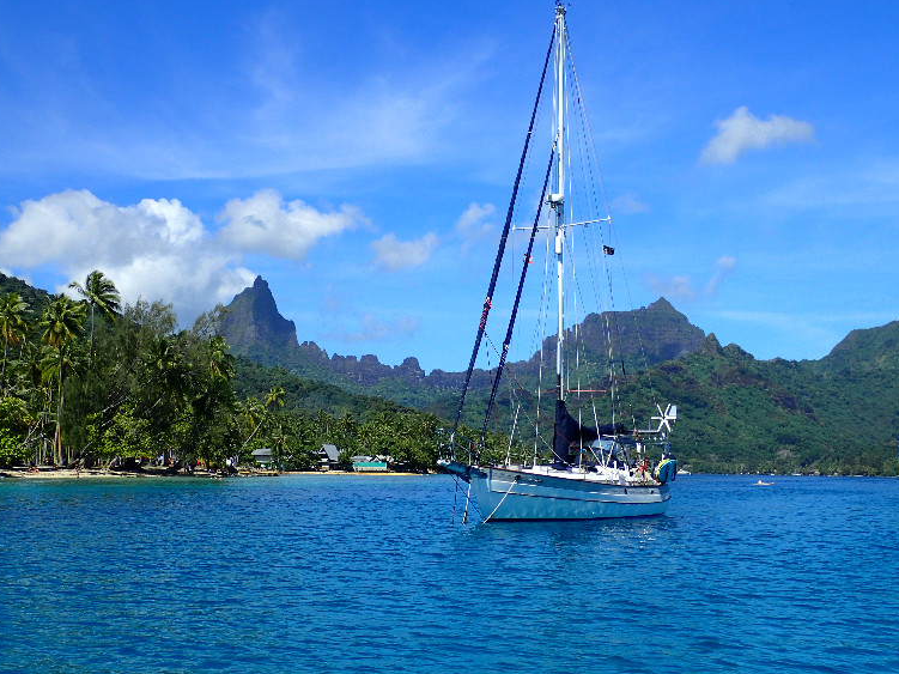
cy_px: 316
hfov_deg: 38.9
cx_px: 423
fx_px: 1272
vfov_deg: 29.7
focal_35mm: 49
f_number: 4.5
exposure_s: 1/1000
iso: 100
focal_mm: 8.41
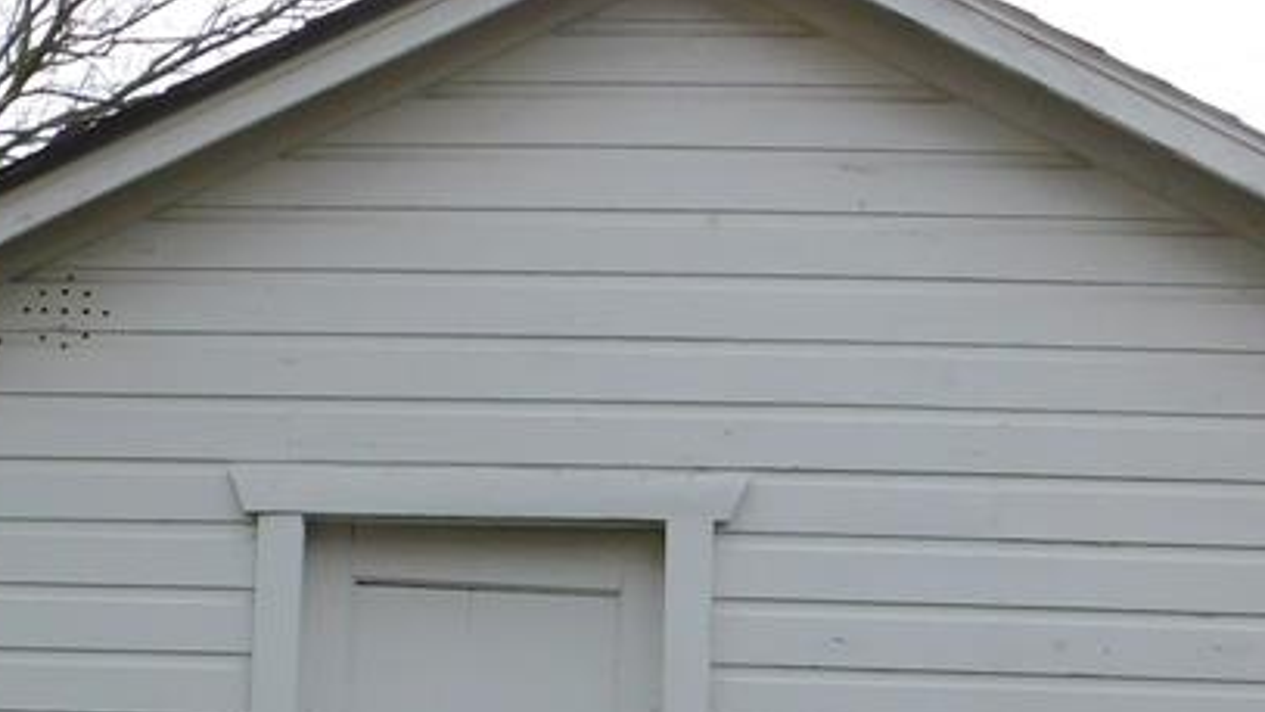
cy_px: 734
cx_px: 351
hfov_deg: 32.8
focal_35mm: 63
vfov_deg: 18.6
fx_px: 2113
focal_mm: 4
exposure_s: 1/1250
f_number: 3
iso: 125
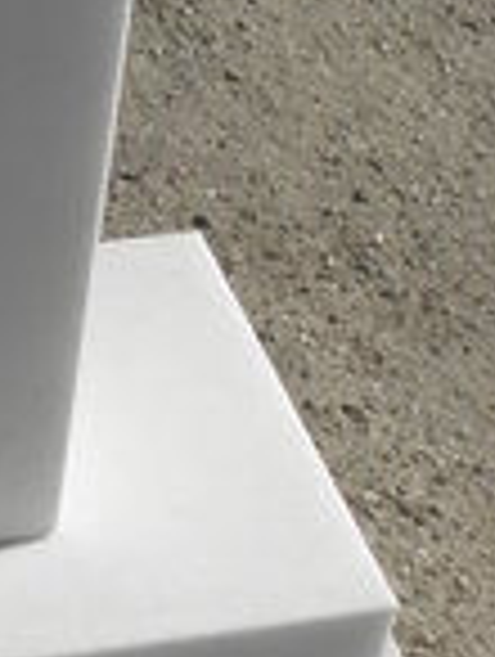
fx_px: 2700
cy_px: 378
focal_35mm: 142
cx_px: -315
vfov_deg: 13.9
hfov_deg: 10.0
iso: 64
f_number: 5.6
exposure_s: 1/500
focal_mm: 4.6
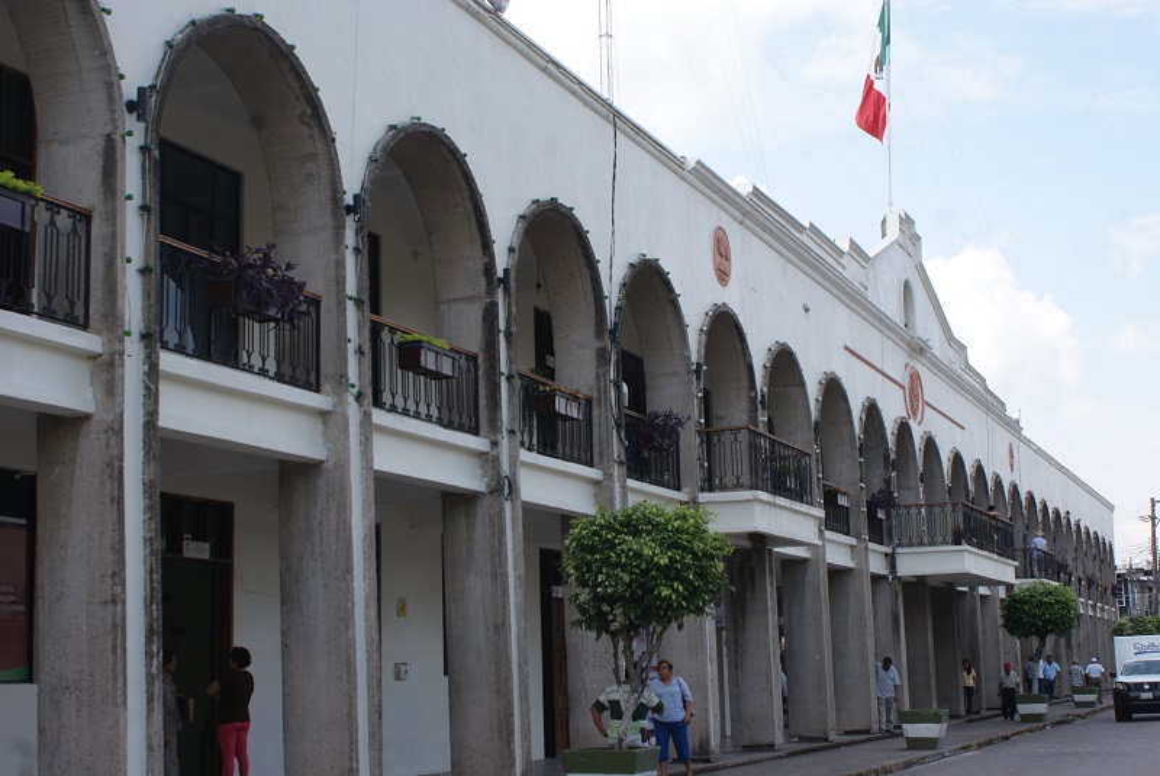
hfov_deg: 37.8
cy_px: 388
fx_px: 1693
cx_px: 580
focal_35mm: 52
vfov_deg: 25.8
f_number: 9
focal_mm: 35
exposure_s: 1/80
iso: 100
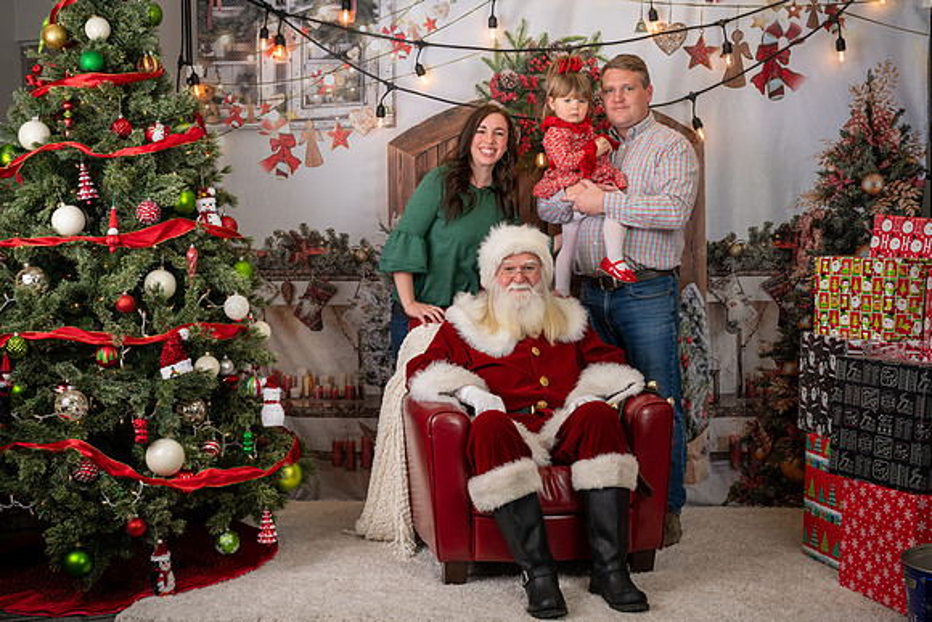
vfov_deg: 26.6
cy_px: 306
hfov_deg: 39.0
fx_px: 1316
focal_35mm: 51
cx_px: 458
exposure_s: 1/100
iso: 100
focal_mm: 50
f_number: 9
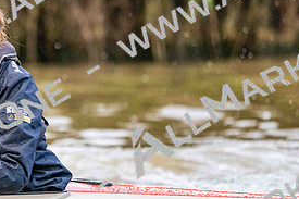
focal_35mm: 844
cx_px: 38
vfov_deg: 1.6
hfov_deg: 2.4
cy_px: 76
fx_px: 7005
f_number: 4.5
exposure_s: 1/1600
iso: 7200
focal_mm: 400
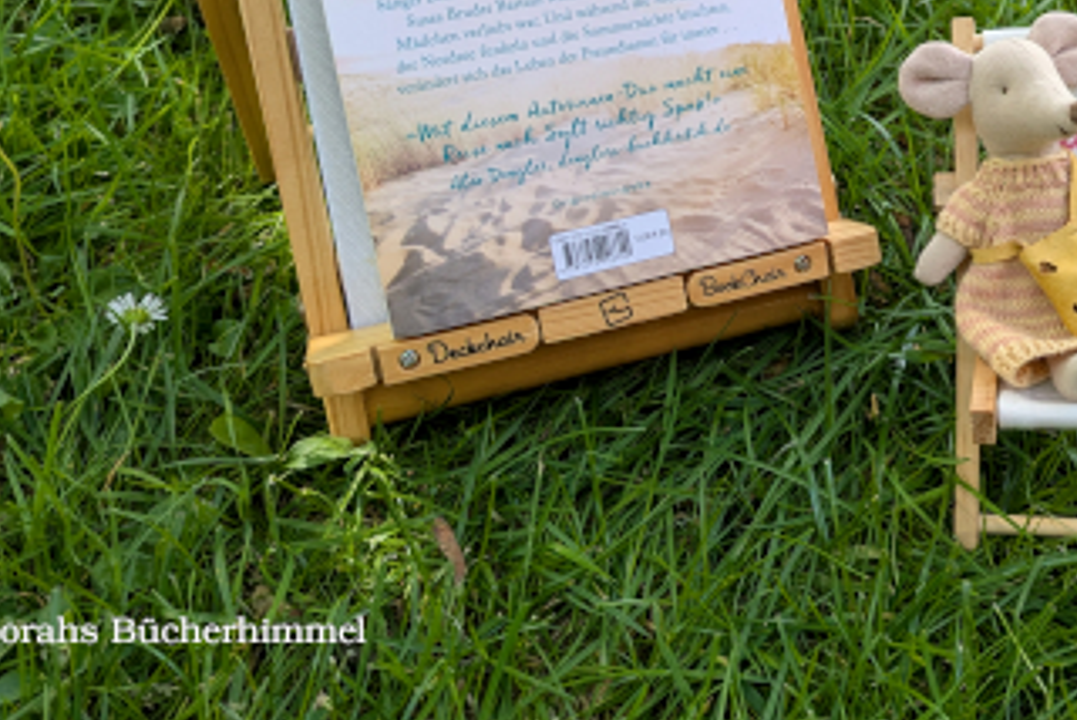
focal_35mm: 39
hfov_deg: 48.9
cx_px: 687
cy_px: 98
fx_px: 1168
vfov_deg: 32.8
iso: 42
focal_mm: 6.81
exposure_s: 1/190
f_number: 1.85
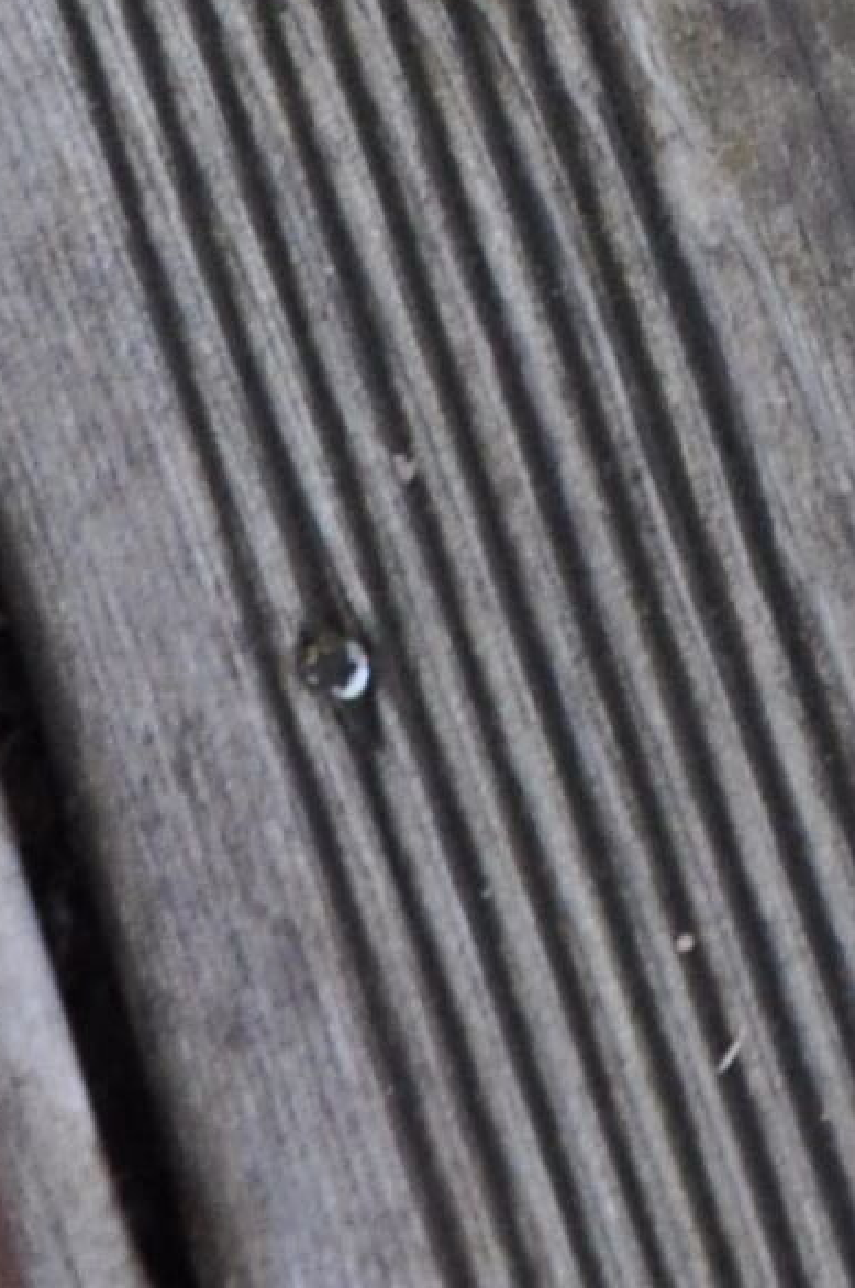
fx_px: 16471
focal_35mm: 461
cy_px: -2897
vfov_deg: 4.3
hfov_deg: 3.0
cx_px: 1497
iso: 500
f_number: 8
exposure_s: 1/60
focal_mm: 42
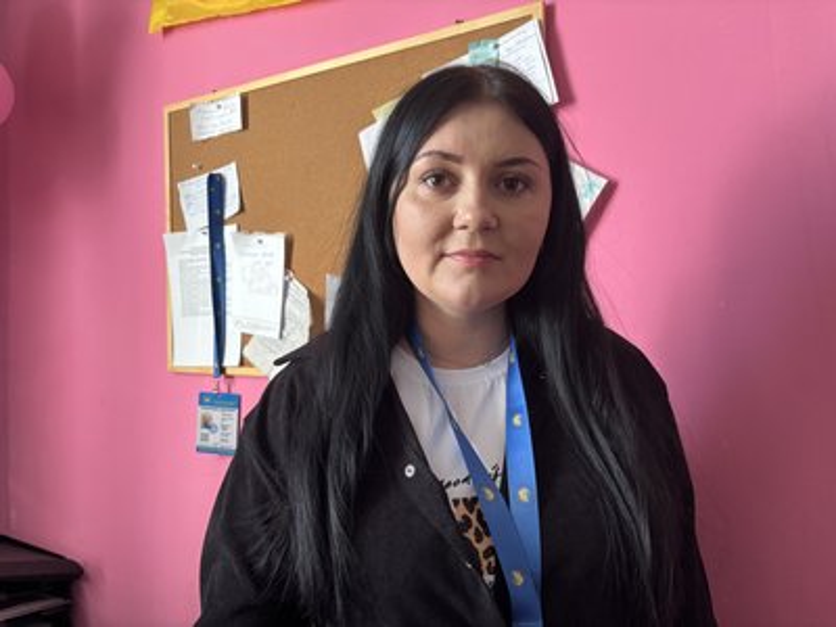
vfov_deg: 53.1
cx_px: 418
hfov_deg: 67.3
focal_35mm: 26
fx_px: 628
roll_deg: +0.2
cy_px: 314
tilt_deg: -0.1
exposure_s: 1/60
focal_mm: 5.96
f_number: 1.6
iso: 250
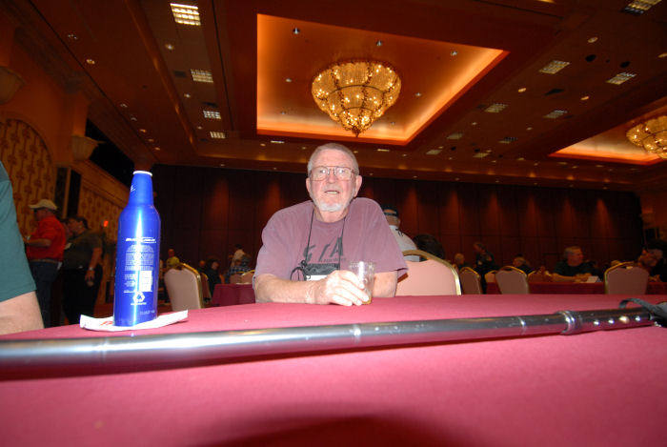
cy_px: 224
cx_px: 334
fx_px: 334
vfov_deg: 67.6
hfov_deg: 89.9
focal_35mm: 18
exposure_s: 1/60
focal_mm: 12
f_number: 5.6
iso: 400
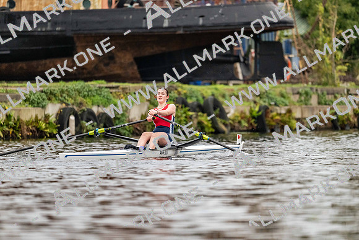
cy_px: 120
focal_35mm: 400
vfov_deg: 3.4
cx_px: 180
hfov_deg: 5.2
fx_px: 3990
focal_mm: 400
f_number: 4.5
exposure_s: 1/2500
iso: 2200
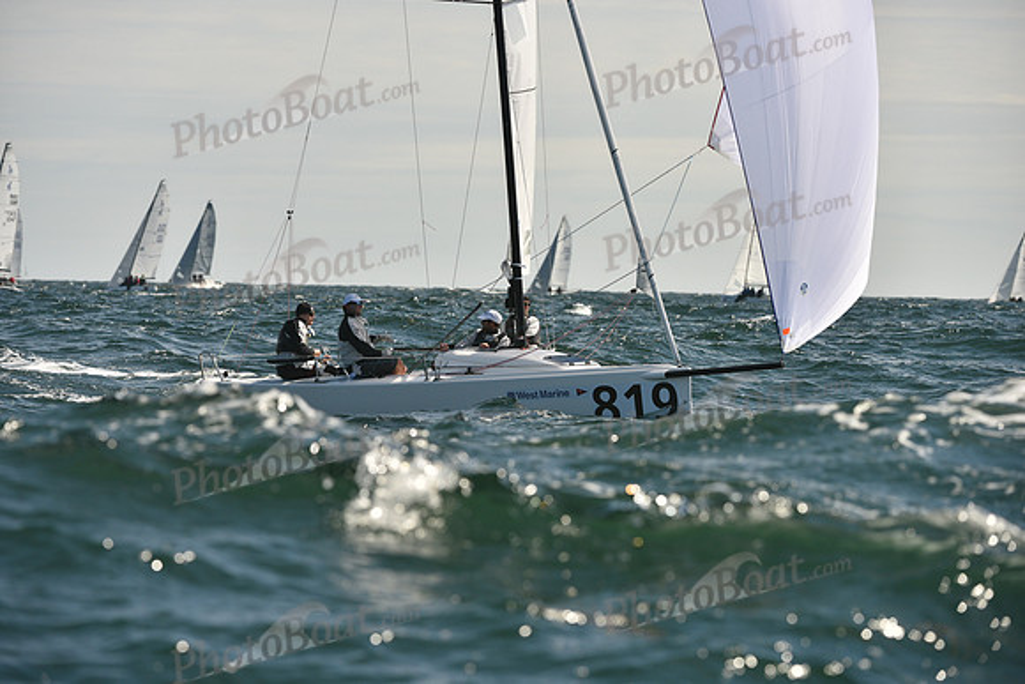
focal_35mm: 260
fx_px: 7404
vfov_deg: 5.3
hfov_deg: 7.9
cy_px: 342
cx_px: 512
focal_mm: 260
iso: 250
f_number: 7.1
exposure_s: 1/1250
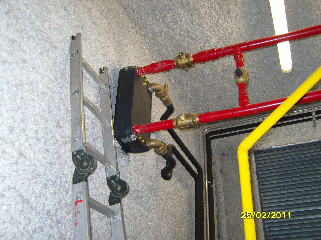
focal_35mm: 35
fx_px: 325
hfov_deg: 52.6
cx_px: 160
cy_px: 120
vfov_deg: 40.7
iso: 100
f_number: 2.8
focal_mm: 7.4
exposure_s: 1/30
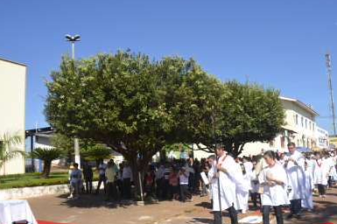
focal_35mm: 39
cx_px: 216
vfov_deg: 34.0
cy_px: 136
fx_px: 365
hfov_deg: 49.0
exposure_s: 1/200
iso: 100
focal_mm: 20
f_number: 10
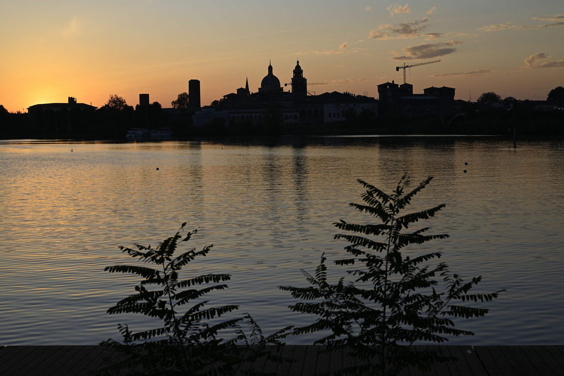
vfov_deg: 22.3
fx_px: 956
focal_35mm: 61
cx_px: 282
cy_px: 188
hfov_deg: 32.9
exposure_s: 1/80
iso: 100
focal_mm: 61
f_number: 14
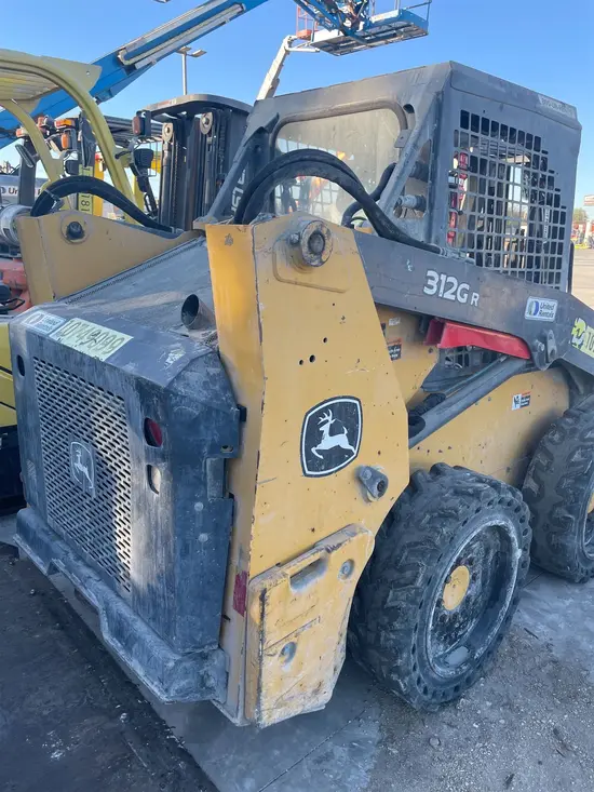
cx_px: 297
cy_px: 396
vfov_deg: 67.3
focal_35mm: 26
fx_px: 595
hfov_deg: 53.1
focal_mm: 4.2
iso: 50
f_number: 1.6
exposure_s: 1/548
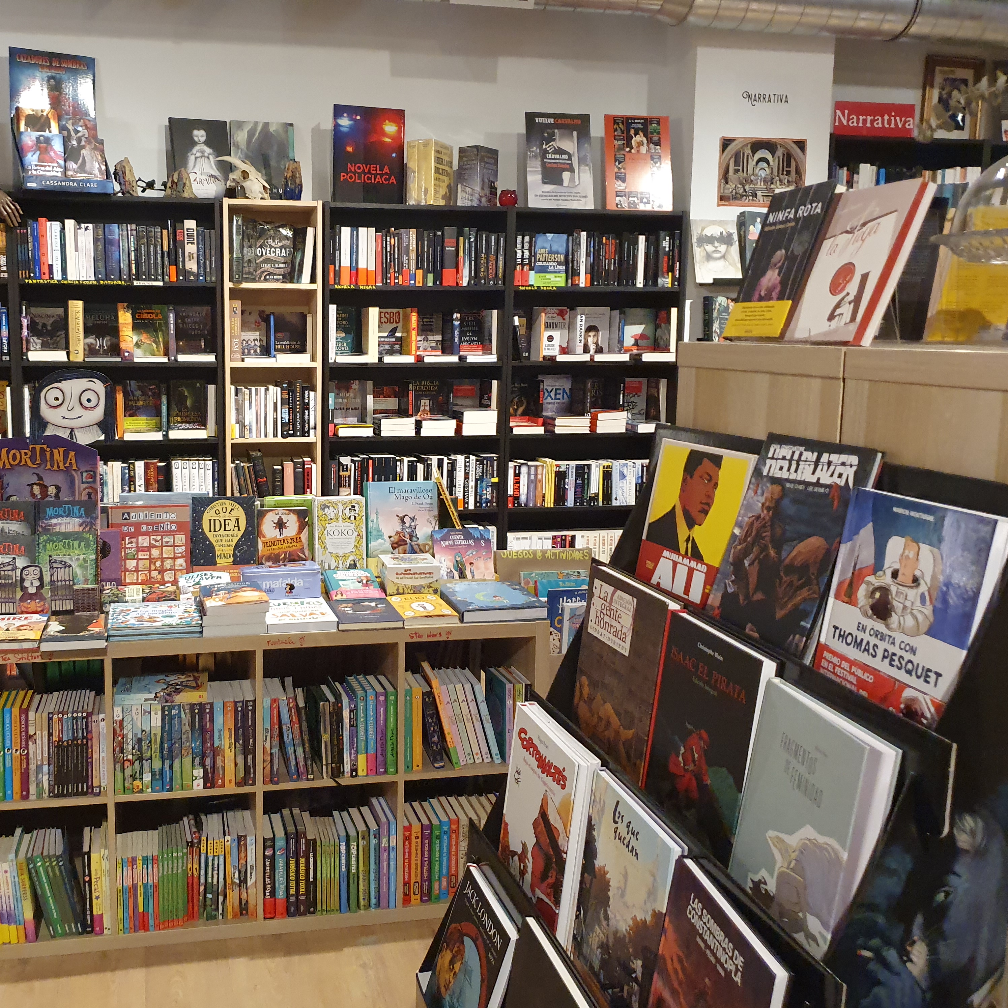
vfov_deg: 52.5
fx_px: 1021
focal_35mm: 31
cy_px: 504
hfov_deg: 51.7
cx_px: 345
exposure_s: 1/50
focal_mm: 4.32
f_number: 1.5
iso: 400
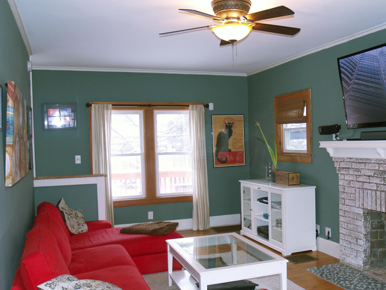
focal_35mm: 37
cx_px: 238
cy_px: 159
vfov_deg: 38.6
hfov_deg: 49.7
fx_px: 413
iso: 250
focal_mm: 14
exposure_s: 1/30
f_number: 3.5
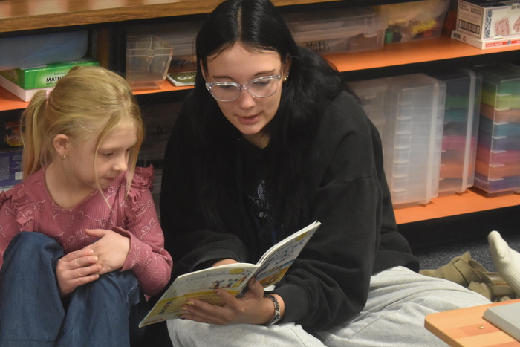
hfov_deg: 16.9
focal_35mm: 121
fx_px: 1744
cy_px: 213
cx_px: 149
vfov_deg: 11.4
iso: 3200
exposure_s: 1/40
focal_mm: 55
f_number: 5.6
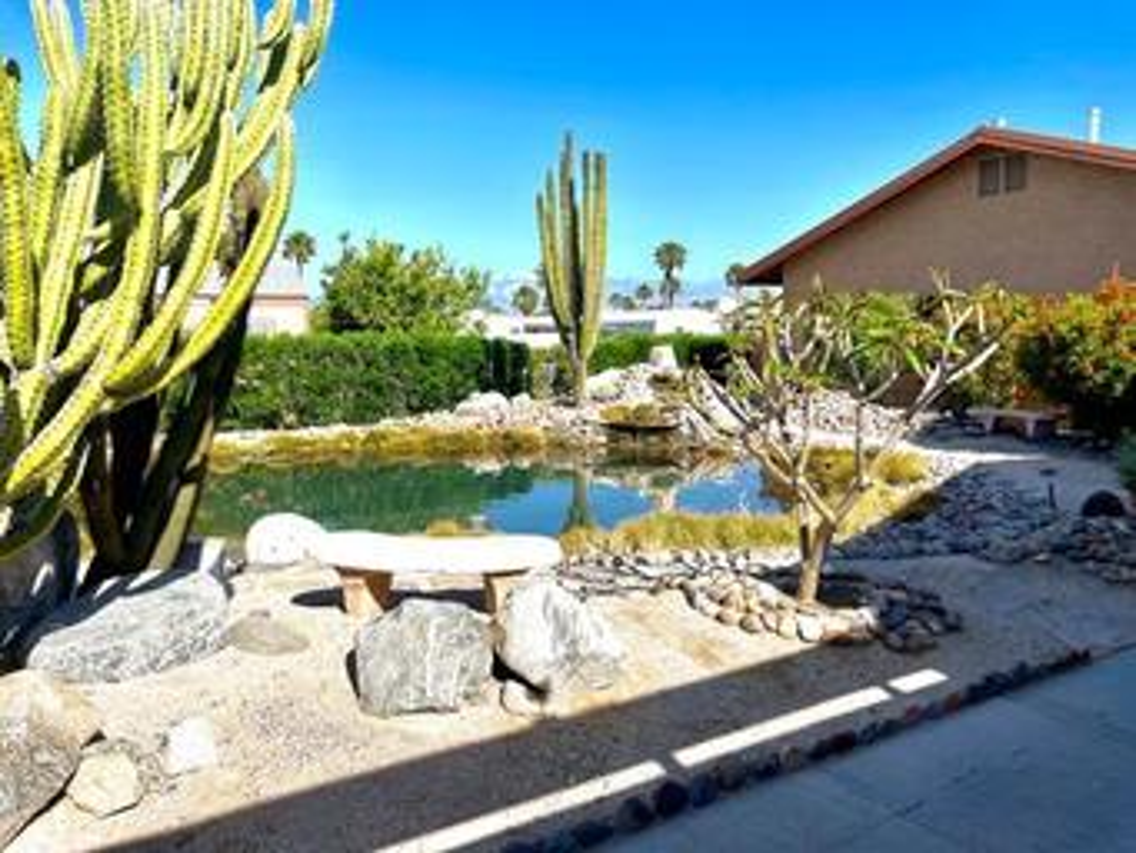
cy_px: 426
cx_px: 568
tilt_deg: -5.6
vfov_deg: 53.1
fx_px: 854
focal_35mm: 26
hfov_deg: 67.3
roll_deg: +1.4
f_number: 1.6
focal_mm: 5.1
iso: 32
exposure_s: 1/4049
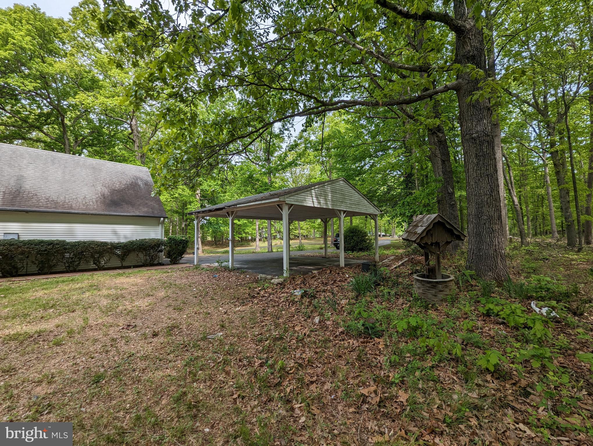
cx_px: 296
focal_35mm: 13
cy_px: 223
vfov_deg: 90.1
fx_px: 223
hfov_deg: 106.1
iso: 40
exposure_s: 1/861
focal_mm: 1.95
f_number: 2.2
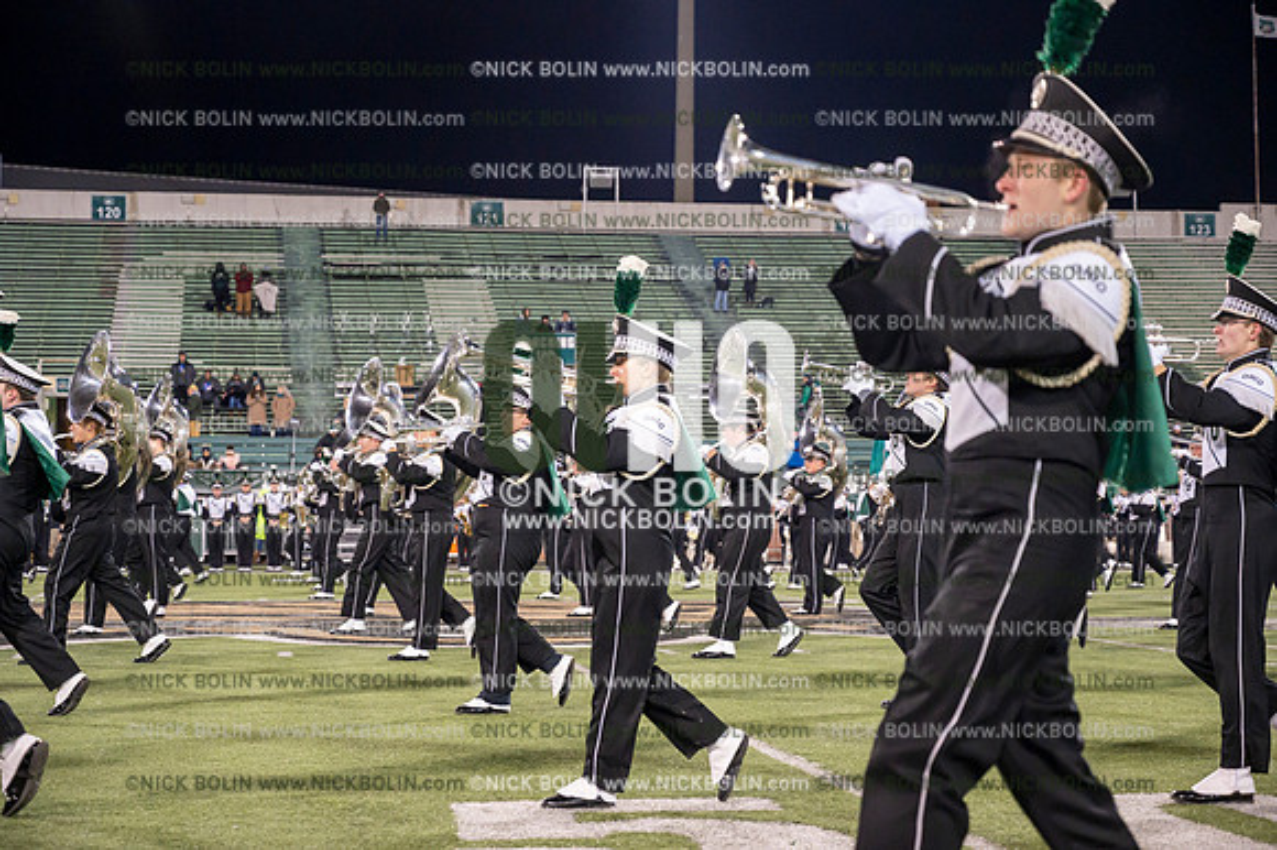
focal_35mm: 70
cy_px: 425
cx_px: 638
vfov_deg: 19.4
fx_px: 2482
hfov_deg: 28.9
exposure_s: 1/640
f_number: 4.5
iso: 5000
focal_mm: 70
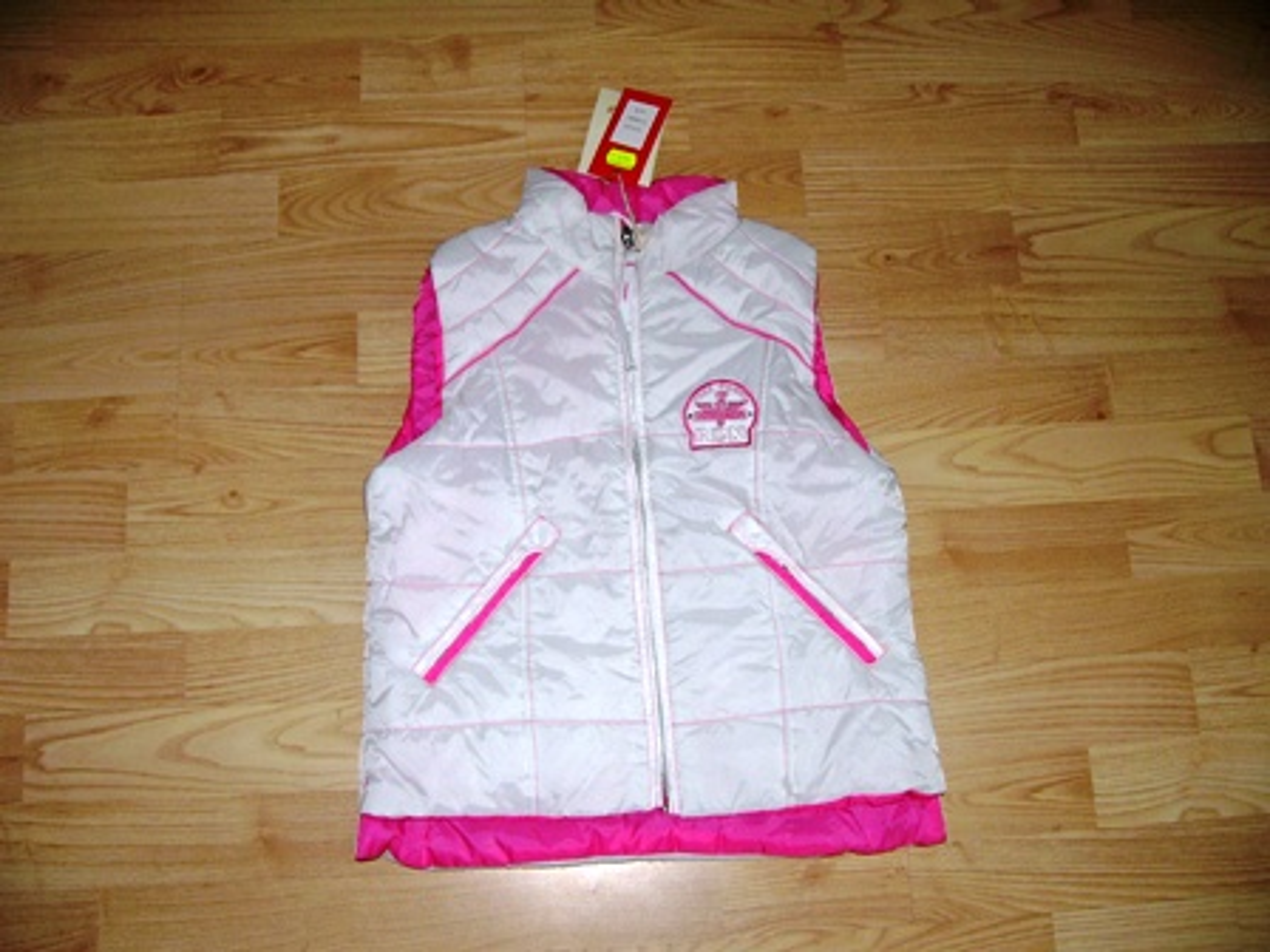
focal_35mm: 36
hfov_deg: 51.4
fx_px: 1321
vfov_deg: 39.7
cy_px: 476
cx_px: 635
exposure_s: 1/80
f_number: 2.8
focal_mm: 6
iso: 100
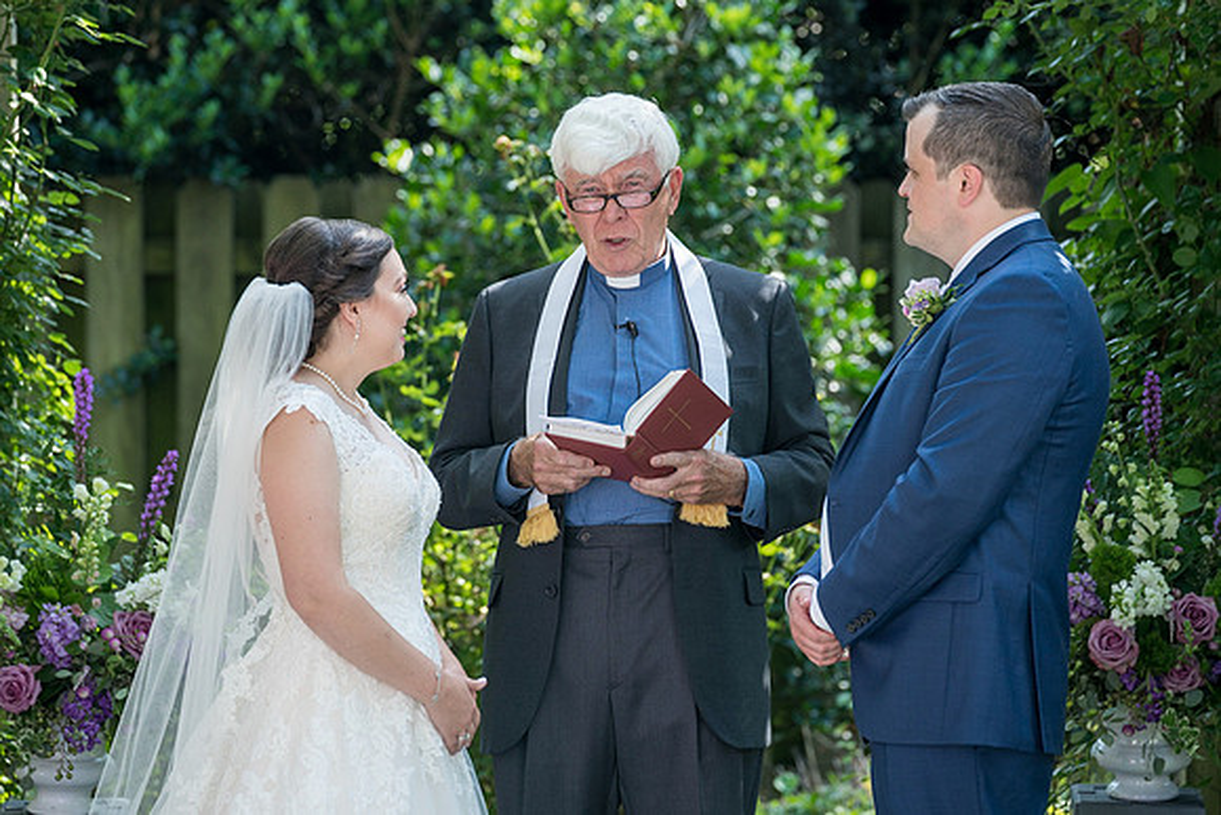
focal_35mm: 204
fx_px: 6922
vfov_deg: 6.7
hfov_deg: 10.1
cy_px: 412
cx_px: 544
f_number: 4.5
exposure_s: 1/200
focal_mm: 184
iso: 200
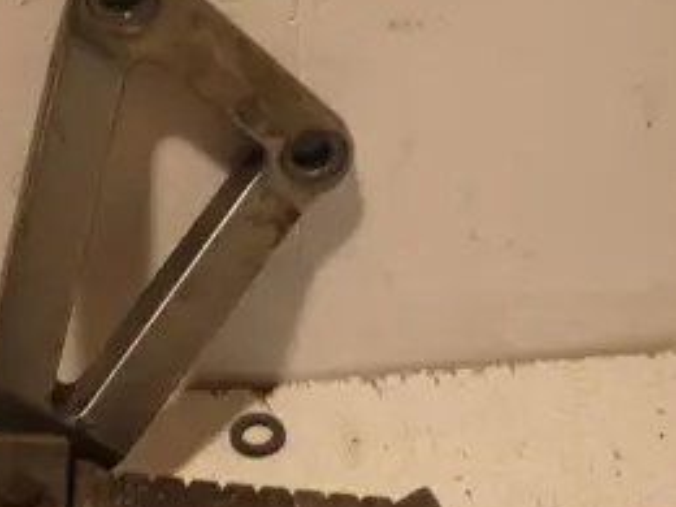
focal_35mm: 61
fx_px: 1191
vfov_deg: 24.0
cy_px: 265
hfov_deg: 31.4
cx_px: 211
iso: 80
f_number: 2.8
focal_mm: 5.5
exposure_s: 1/40
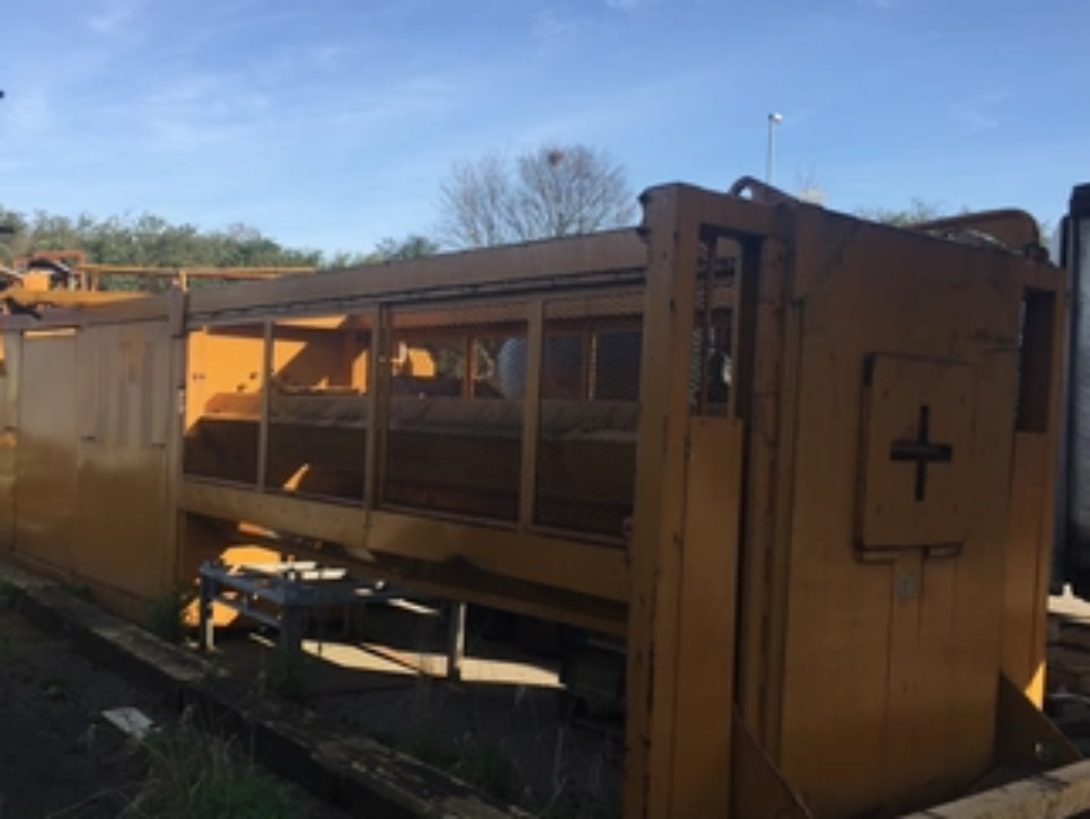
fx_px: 1134
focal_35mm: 36
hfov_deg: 50.9
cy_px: 440
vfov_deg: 39.7
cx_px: 430
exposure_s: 1/1068
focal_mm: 4.15
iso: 32
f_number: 2.2
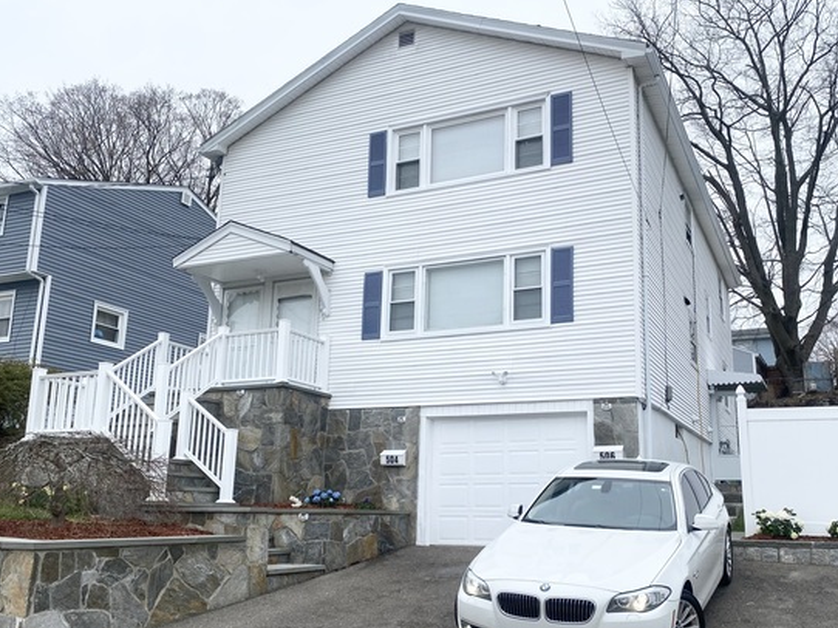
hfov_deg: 56.7
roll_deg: -1.6
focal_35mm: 32
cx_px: 466
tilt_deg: +13.6
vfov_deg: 44.1
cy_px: 345
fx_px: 774
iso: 32
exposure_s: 1/1063
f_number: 1.8
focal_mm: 4.25
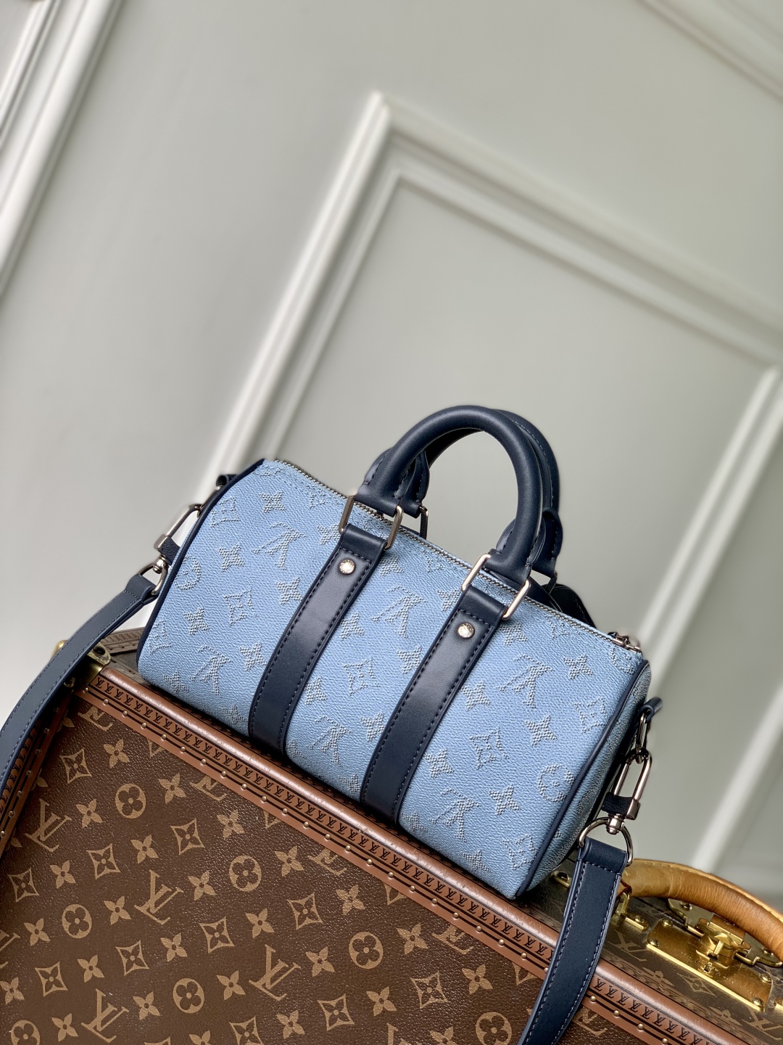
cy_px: 522
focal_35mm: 52
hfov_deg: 28.0
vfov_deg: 36.8
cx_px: 392
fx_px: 1568
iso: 16
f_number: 2.4
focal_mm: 6
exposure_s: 1/123
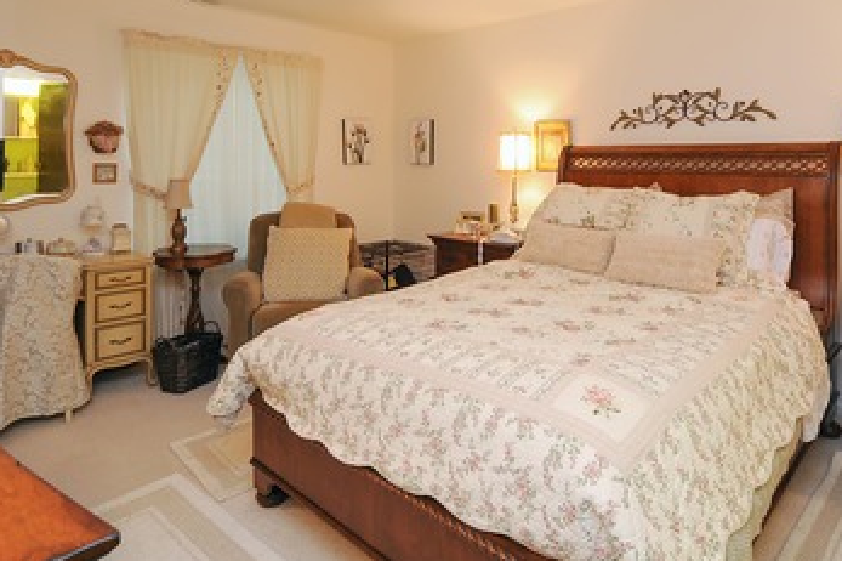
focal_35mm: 24
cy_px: 158
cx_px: 480
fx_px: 561
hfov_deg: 73.4
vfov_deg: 51.4
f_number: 8
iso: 200
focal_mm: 13
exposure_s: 1/2.5
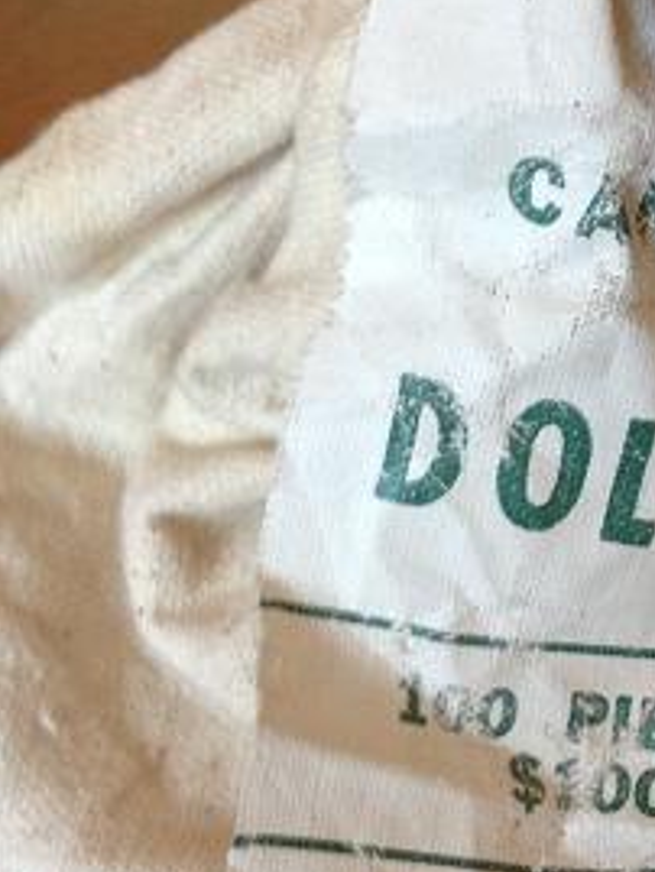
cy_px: 420
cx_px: 532
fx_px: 2143
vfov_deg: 23.0
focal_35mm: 85
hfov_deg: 17.2
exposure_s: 1/20
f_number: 2.4
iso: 160
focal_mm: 4.28
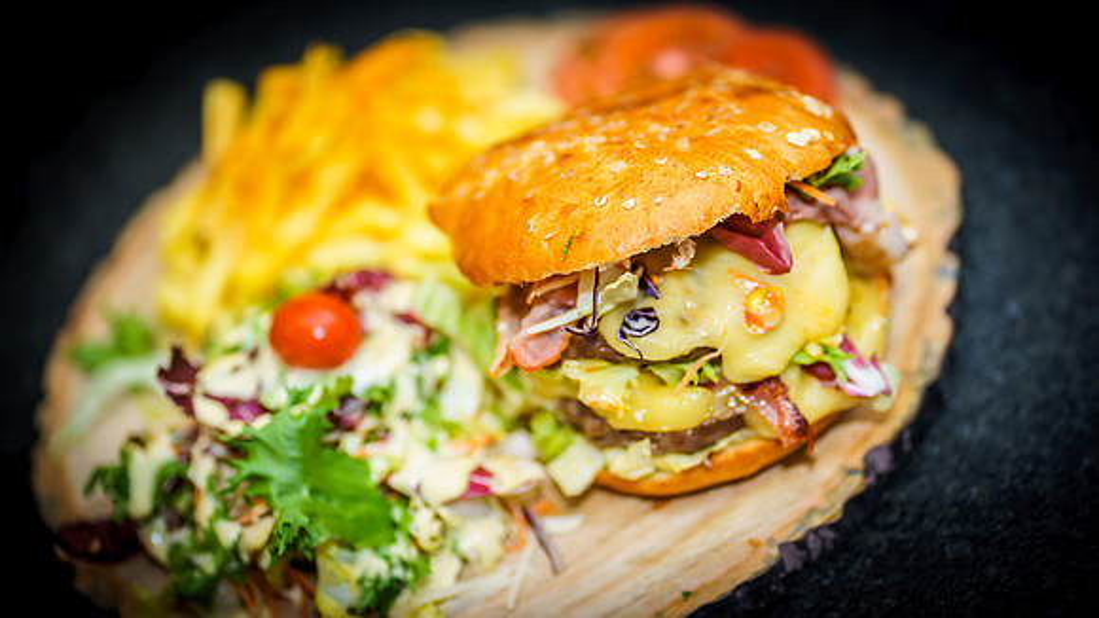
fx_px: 2594
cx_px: 550
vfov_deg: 13.6
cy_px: 308
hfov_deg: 23.9
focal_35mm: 89
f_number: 1.8
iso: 100
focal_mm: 85
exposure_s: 1/80
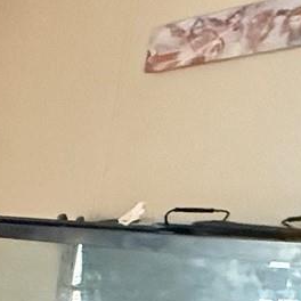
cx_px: -545
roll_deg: -0.5
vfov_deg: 21.8
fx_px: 738
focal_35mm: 75
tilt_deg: -10.9
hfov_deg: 12.5
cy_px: 335
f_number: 2.2
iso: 1000
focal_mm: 2.22
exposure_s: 1/60
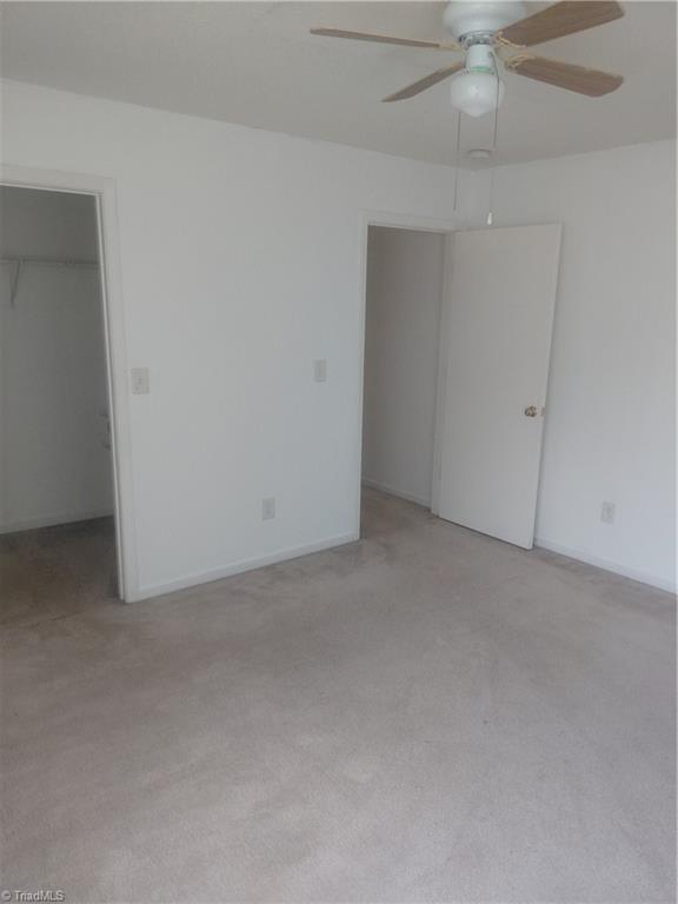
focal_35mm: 25
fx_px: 653
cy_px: 452
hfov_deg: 54.9
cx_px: 339
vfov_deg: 69.4
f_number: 1.8
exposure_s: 1/60
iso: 160
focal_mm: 4.69
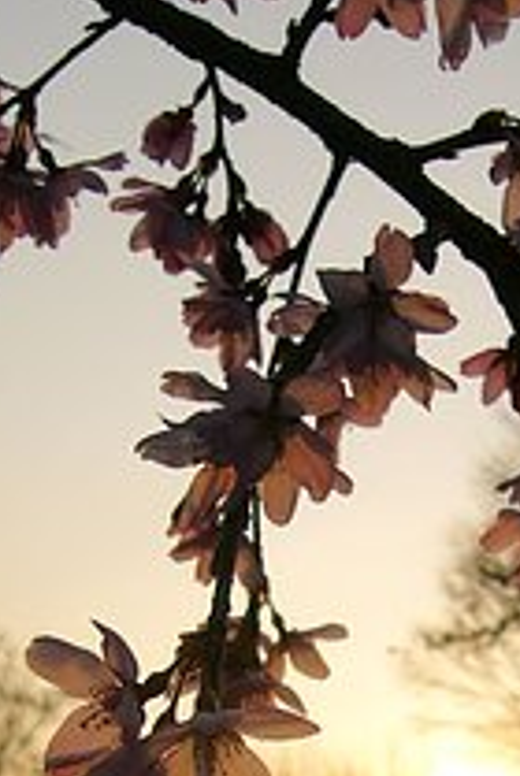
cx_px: 386
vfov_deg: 21.9
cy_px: 809
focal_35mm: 89
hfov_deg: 15.3
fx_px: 1922
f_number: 8
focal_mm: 5.8
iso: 50
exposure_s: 1/320
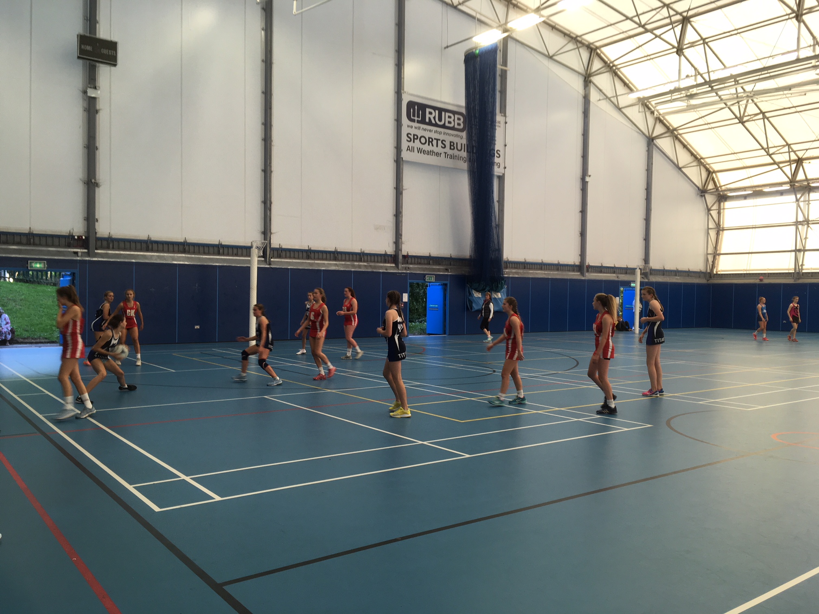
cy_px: 307
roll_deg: +0.1
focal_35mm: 29
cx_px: 410
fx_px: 686
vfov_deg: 48.2
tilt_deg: -0.8
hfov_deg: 61.7
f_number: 2.2
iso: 32
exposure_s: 1/50
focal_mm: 4.15
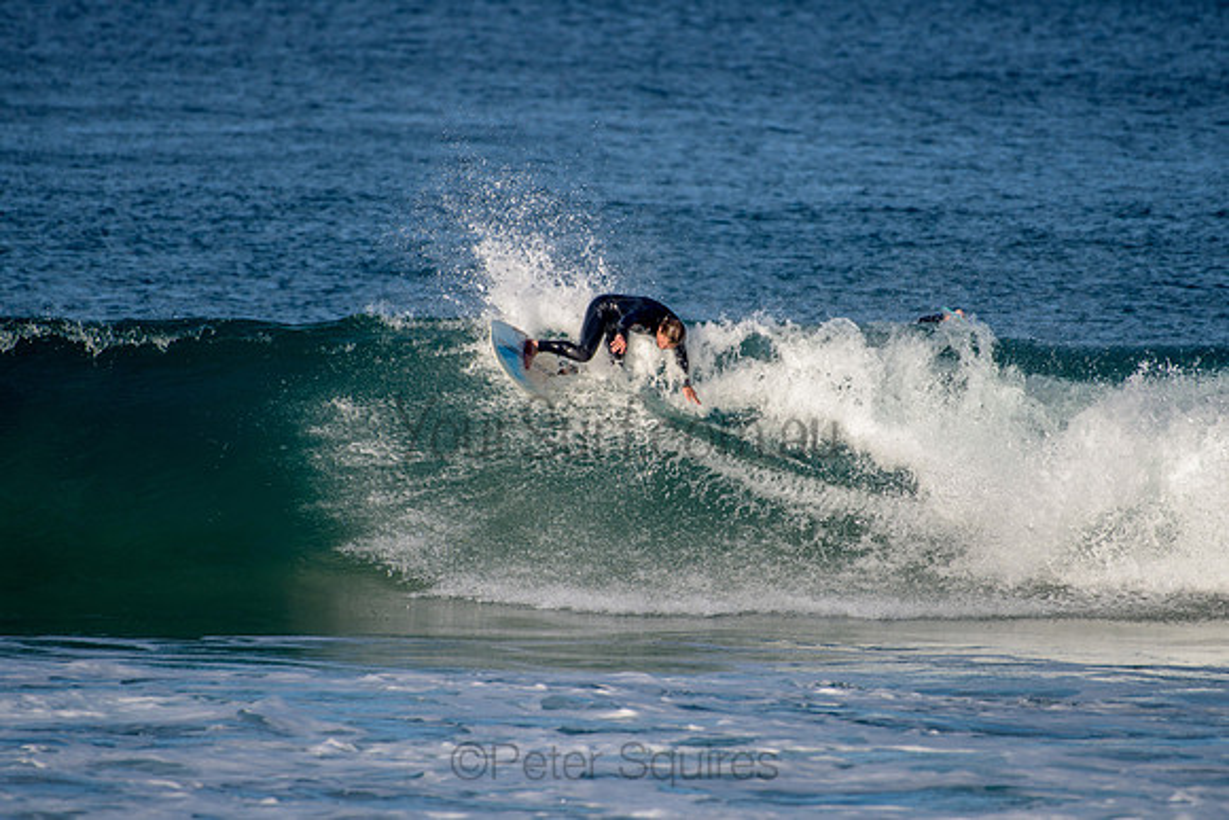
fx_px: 20941
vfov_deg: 2.2
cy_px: 399
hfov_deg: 3.4
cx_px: 631
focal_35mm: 613
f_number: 5.6
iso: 140
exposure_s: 1/2000
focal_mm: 500
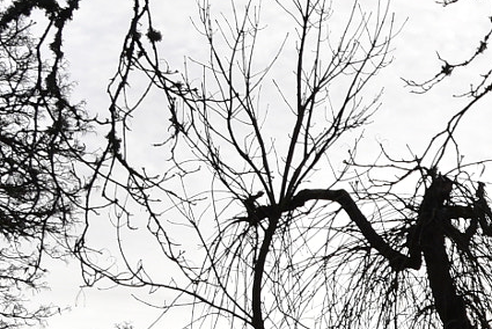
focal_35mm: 159
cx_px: 915
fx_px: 2174
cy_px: 276
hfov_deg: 11.8
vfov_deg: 8.6
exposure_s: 1/250
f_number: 8
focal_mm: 22
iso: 250
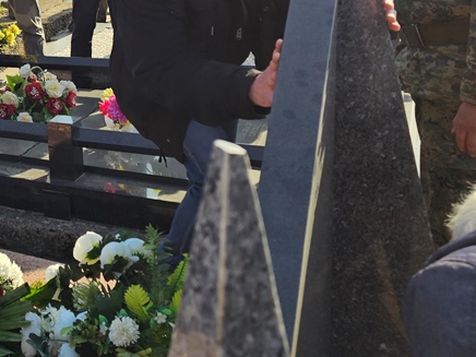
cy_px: 23
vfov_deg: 26.0
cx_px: -59
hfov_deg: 31.2
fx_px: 743
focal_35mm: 54
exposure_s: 1/535
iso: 16
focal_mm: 6.3
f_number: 1.7
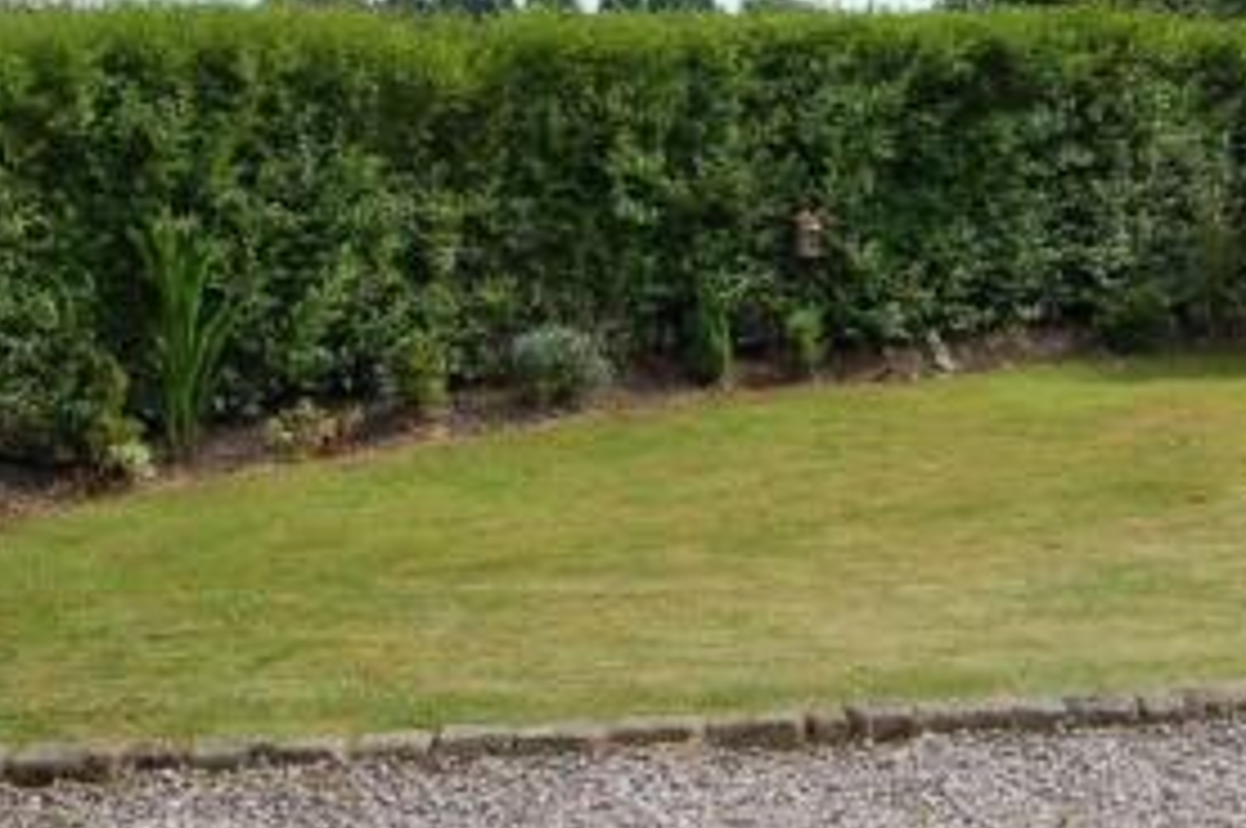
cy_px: 560
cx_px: 1026
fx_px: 2212
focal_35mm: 64
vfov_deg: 21.1
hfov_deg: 30.6
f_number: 8
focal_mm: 18
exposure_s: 1/250
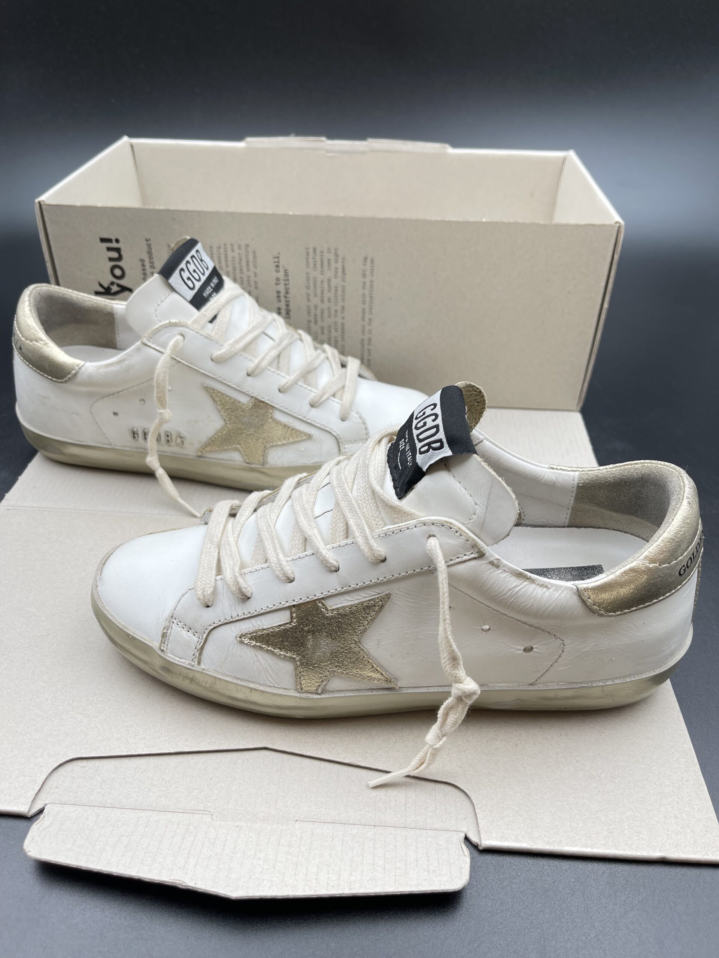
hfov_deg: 53.1
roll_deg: -0.3
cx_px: 360
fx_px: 720
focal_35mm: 26
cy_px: 479
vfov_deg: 67.3
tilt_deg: -39.5
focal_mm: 5.1
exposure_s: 1/266
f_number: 1.6
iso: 32
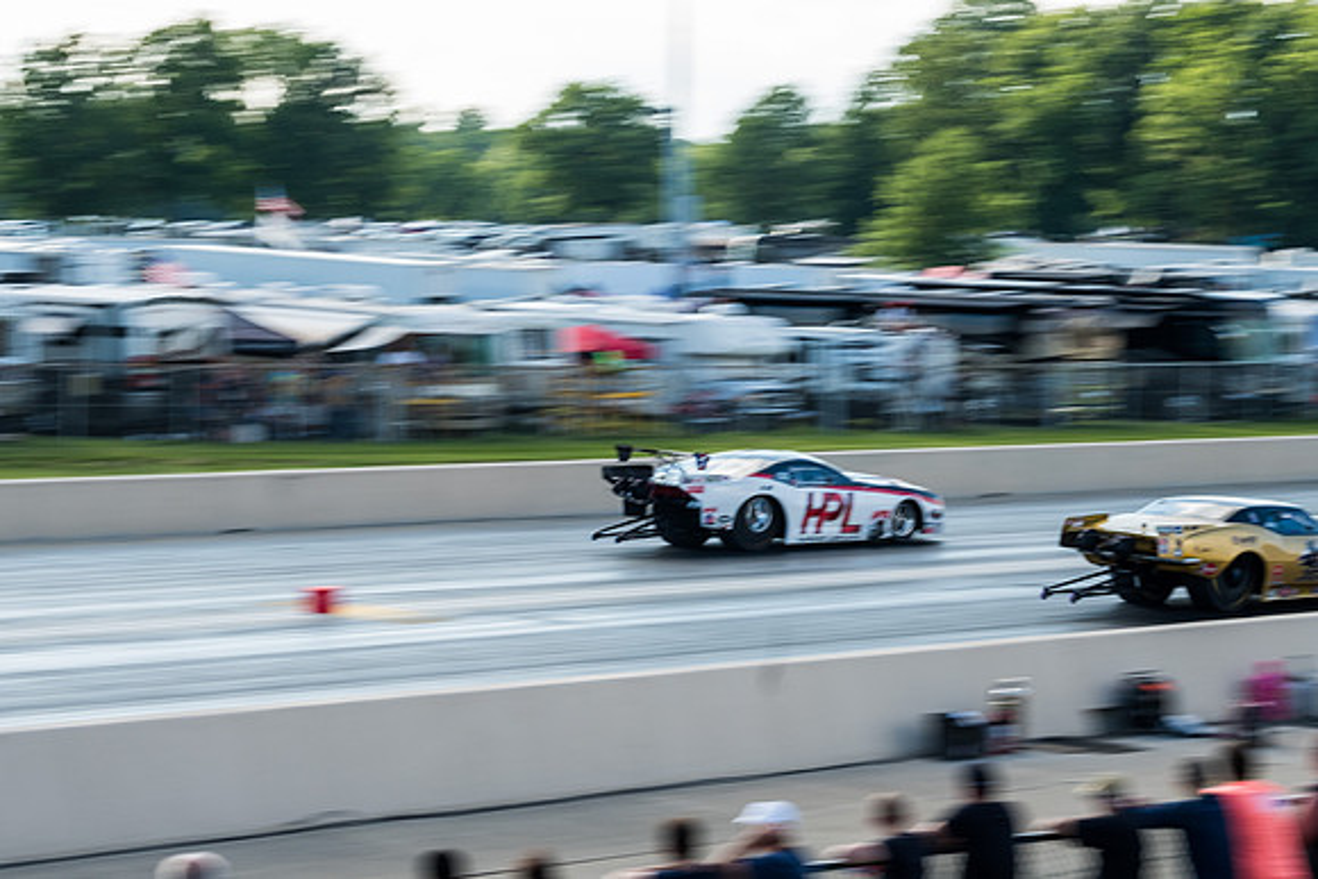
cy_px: 440
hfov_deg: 18.3
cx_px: 659
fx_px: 4101
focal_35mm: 112
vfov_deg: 12.2
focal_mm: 74.4
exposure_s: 1/200
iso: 400
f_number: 9
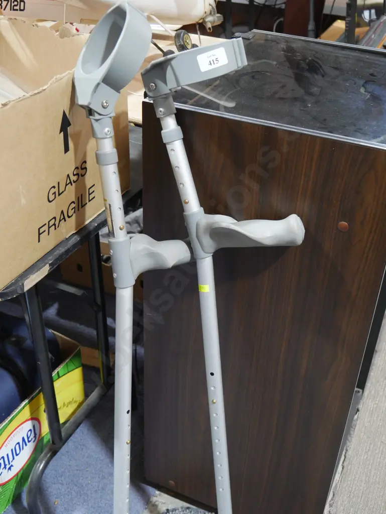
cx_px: 193
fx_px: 624
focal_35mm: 42
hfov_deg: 34.4
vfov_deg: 44.8
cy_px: 257
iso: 2000
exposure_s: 1/60
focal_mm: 21
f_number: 4.6
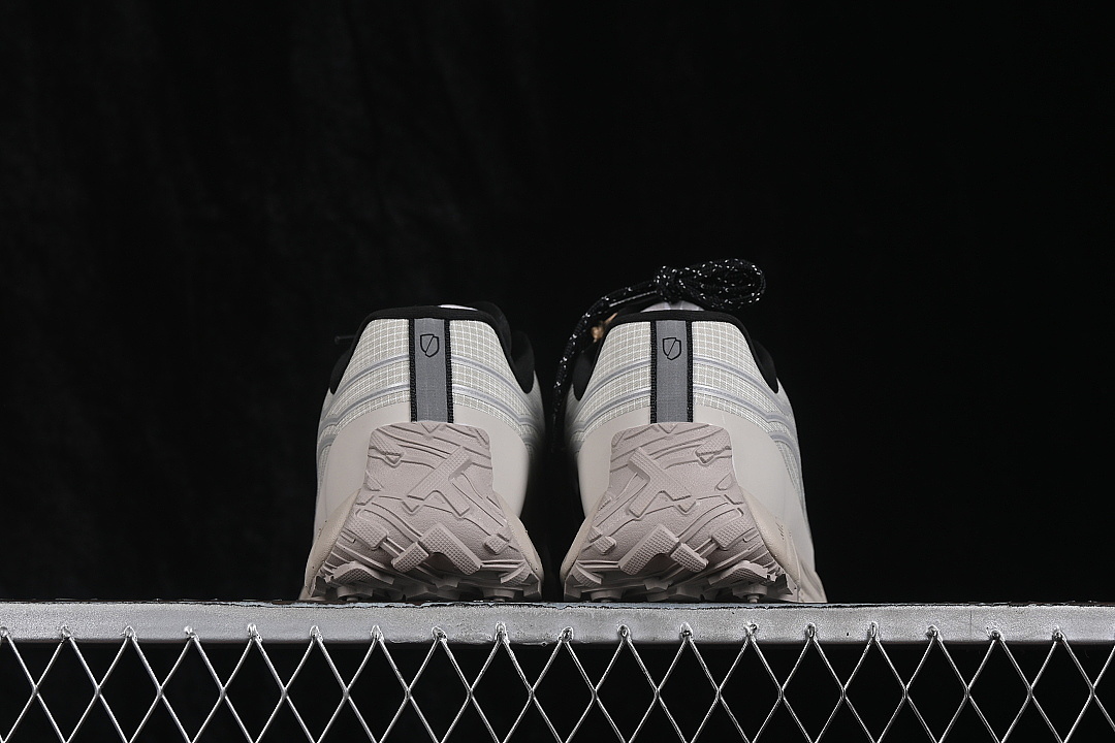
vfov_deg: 18.2
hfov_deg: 27.0
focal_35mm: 75
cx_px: 558
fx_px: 2323
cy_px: 372
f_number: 8
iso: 160
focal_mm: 50
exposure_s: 1/80
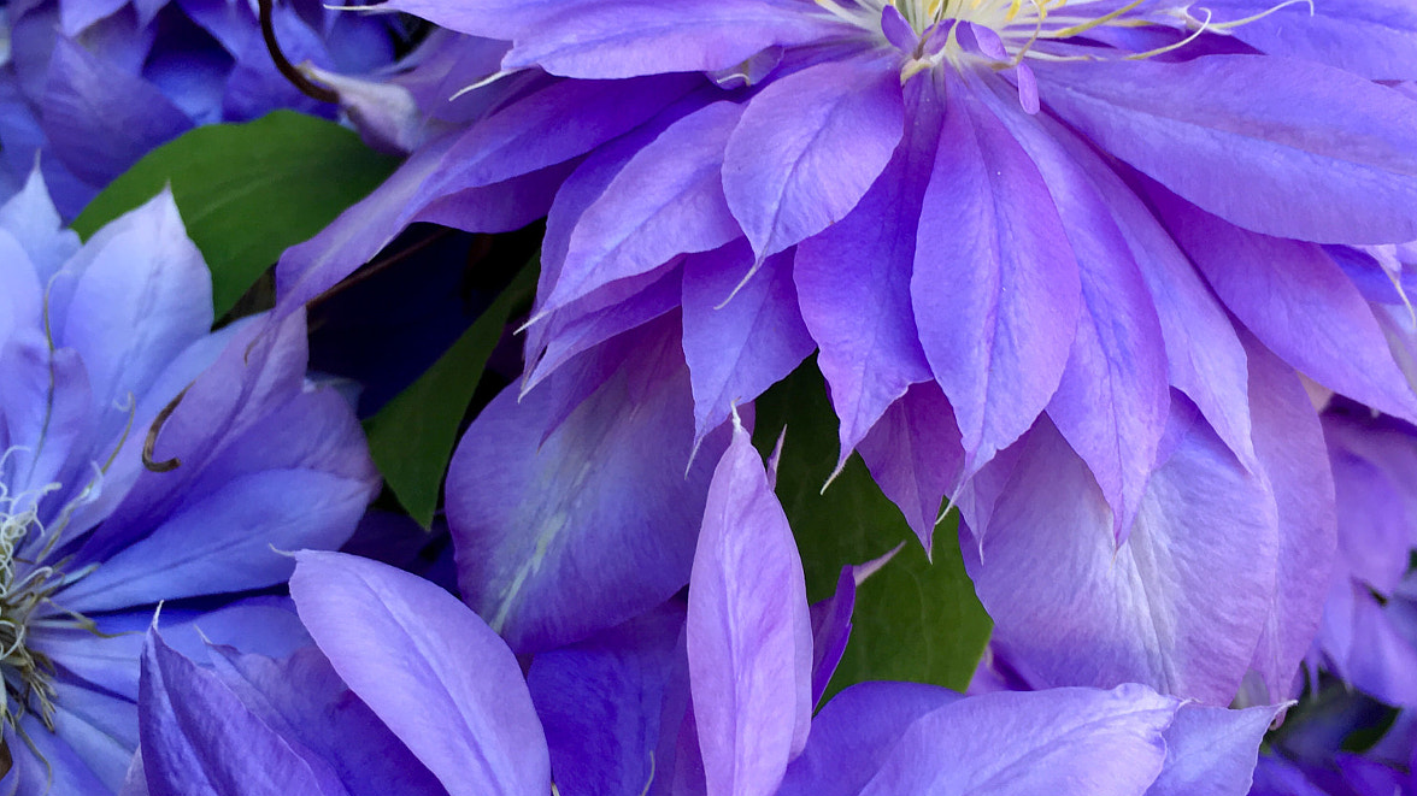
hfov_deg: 47.4
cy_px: 376
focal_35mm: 43
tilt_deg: -5.9
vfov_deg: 27.7
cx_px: 722
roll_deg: +0.7
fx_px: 1615
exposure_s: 1/120
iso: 40
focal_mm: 4.15
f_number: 2.2
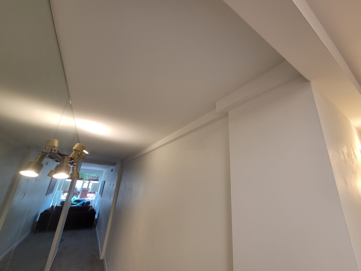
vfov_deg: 89.9
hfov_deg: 106.2
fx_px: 136
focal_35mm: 13
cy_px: 136
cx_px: 180
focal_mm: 2.2
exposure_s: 1/60
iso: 100
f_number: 2.2
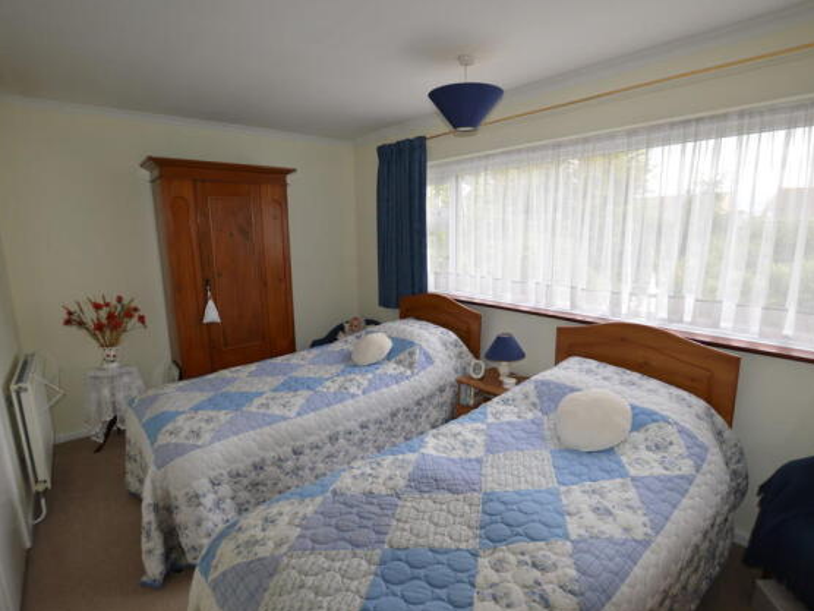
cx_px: 422
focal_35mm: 17
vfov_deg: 74.7
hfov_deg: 91.0
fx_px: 400
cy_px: 316
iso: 110
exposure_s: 1/125
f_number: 4
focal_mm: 10
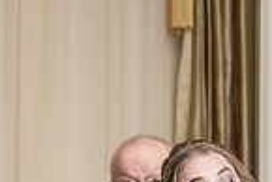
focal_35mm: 400
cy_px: 367
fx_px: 3025
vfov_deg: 3.4
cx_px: 131
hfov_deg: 5.1
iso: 2000
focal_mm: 90
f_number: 4
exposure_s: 1/200
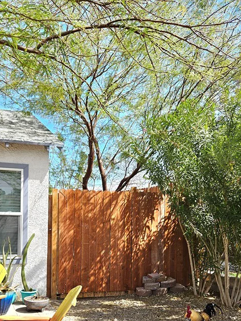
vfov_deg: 49.2
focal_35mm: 37
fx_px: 344
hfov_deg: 38.3
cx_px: 87
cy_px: 217
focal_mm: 5.4
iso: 25
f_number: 1.8
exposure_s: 1/417
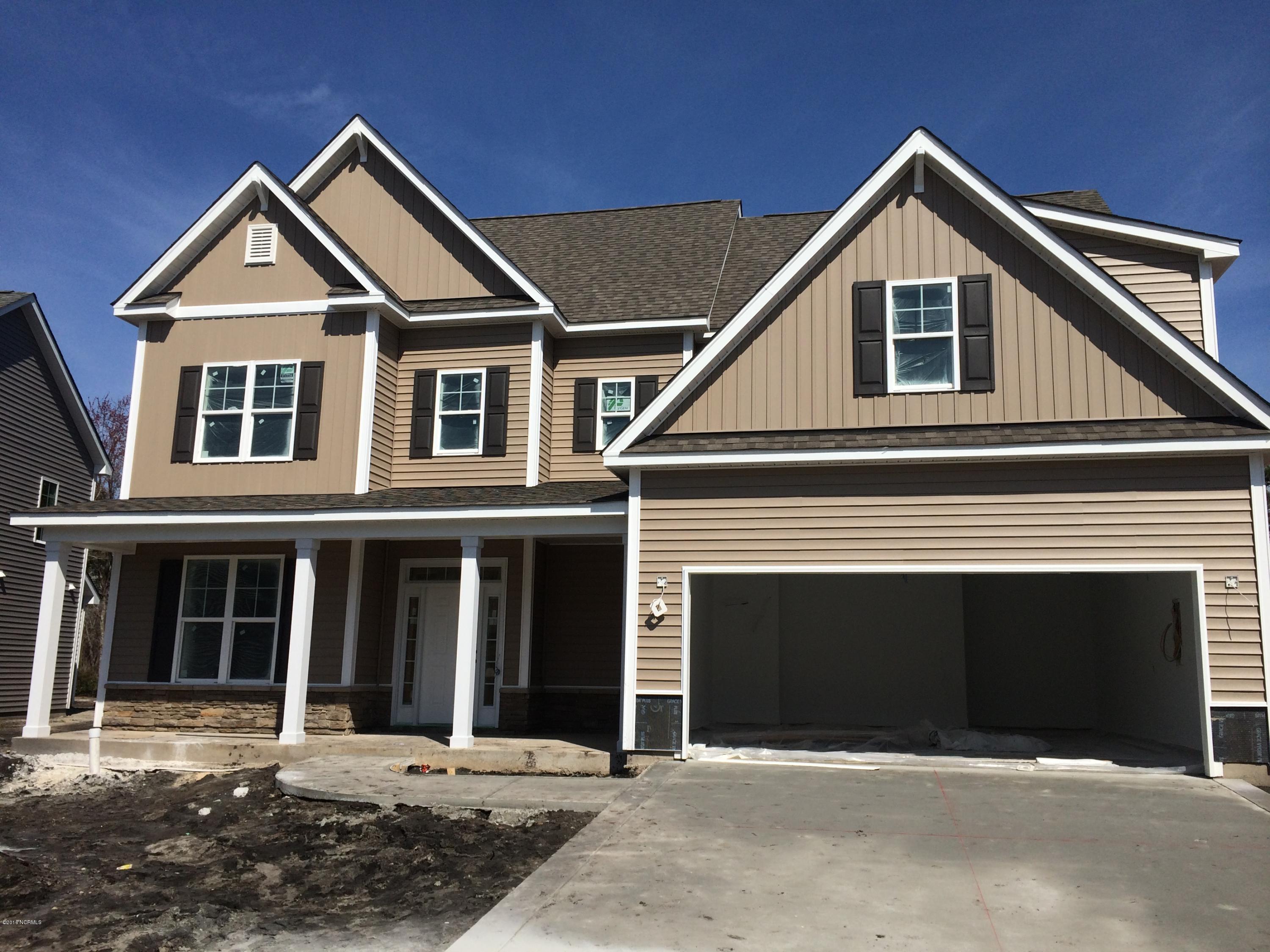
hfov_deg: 61.7
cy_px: 476
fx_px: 1064
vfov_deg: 48.2
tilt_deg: +6.9
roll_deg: -2.4
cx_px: 635
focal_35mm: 29
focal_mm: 4.15
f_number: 2.2
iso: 32
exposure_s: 1/4566
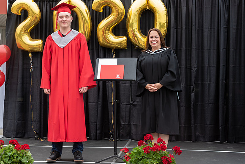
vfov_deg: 20.1
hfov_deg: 29.7
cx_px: 98
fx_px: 460
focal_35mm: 68
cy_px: 83
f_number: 5
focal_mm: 56
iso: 500
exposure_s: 1/320
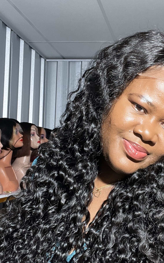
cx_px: 120
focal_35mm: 45
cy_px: 148
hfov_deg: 28.2
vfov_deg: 44.3
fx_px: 322
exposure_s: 1/100
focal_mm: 2.71
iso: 80
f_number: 2.2
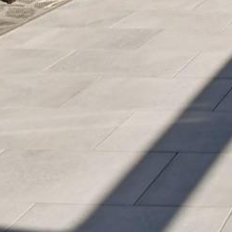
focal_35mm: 84
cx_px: 455
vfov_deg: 16.3
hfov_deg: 16.2
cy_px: -221
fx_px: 637
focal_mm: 10
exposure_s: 1/4000
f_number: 7.1
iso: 100
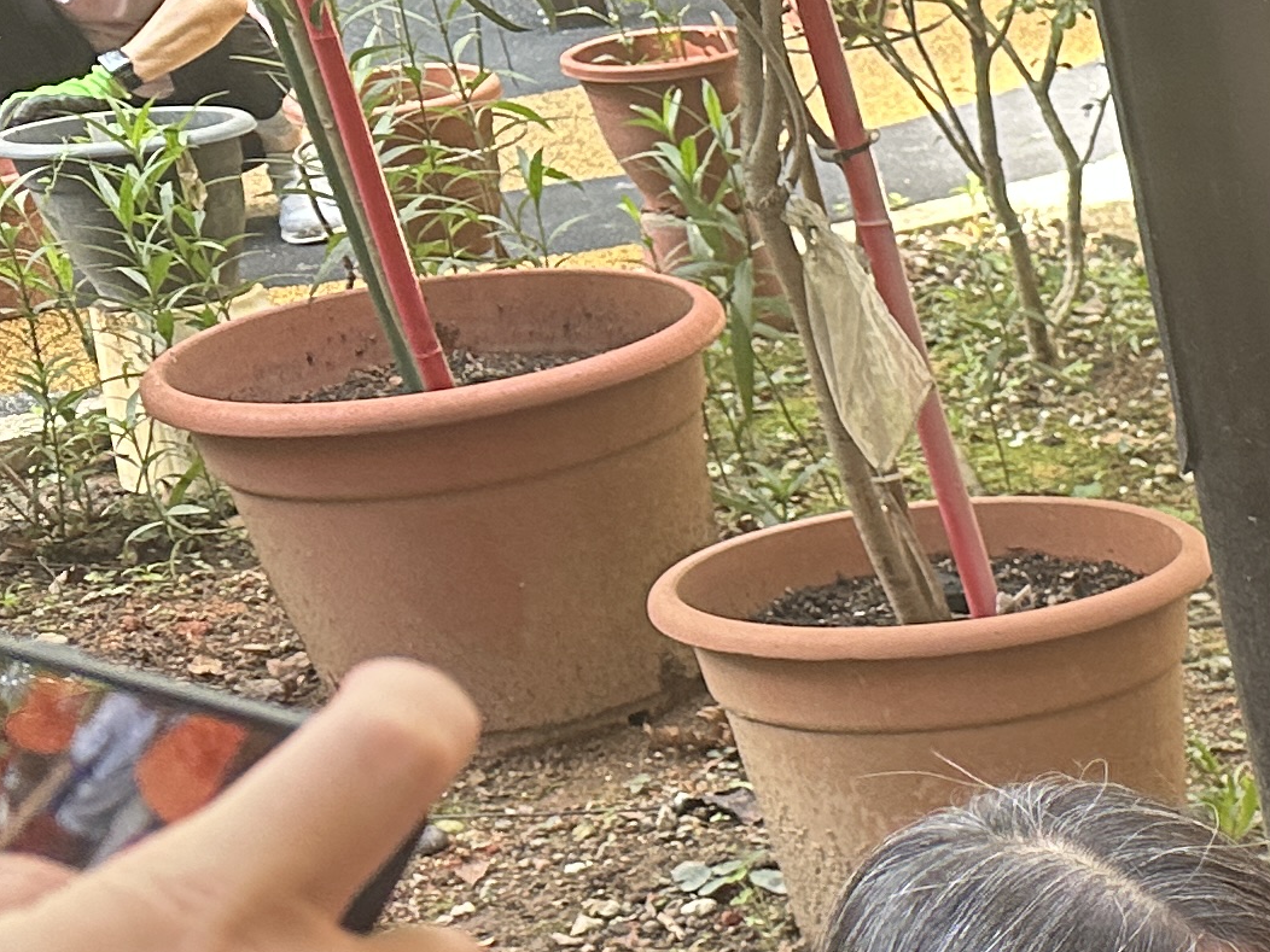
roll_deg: +0.6
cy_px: 1298
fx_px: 3375
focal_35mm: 92
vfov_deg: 15.2
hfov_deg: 17.3
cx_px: 2311
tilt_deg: -29.8
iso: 160
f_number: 1.78
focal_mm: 6.86
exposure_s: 1/121
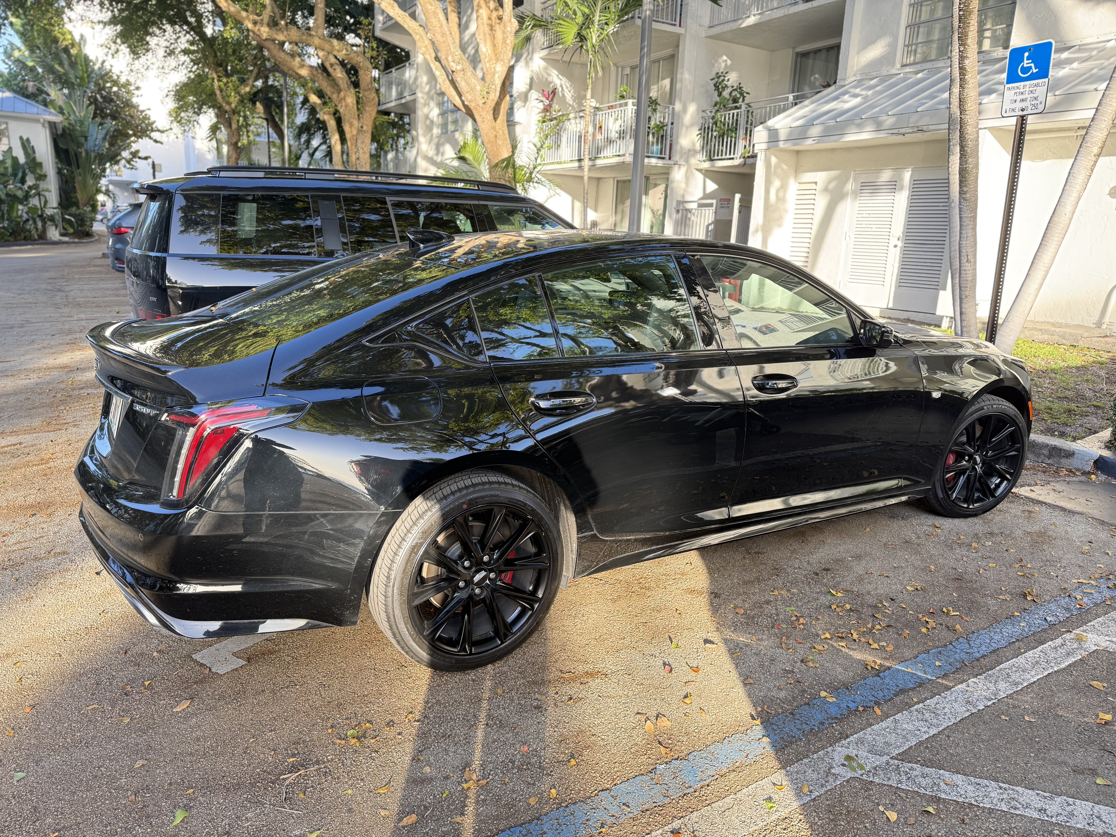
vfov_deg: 56.8
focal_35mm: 24
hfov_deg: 71.6
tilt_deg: -12.1
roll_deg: -2.4
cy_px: 418
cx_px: 558
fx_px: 774
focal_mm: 6.76
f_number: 1.78
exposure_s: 1/202
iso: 100
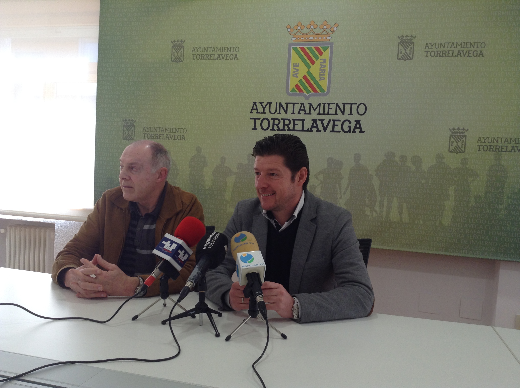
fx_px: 495
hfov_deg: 55.4
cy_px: 194
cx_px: 260
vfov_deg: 42.8
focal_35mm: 33
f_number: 2.4
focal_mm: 3.3
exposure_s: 1/60
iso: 40
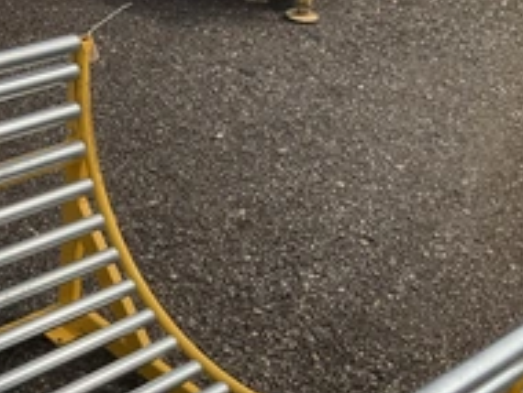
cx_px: 66
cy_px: 388
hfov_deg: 30.4
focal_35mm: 61
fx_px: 923
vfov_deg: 23.2
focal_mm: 3
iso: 25
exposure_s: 1/3788
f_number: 1.8
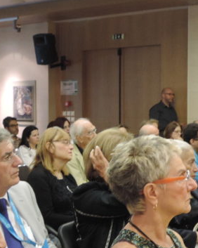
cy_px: 161
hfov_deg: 18.0
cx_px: 136
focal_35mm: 85
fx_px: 623
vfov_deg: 22.4
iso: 400
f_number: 3.1
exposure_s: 1/20
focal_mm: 5.3
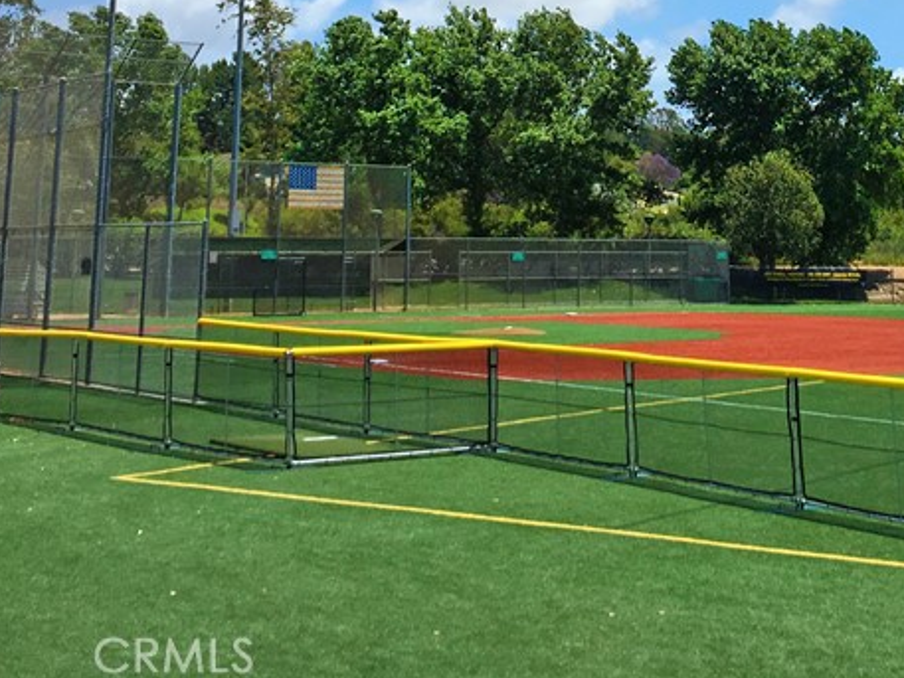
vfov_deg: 21.4
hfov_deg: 29.5
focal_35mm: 65
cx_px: 625
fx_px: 1698
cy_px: -75
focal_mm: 4.15
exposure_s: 1/2262
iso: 25
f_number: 2.2
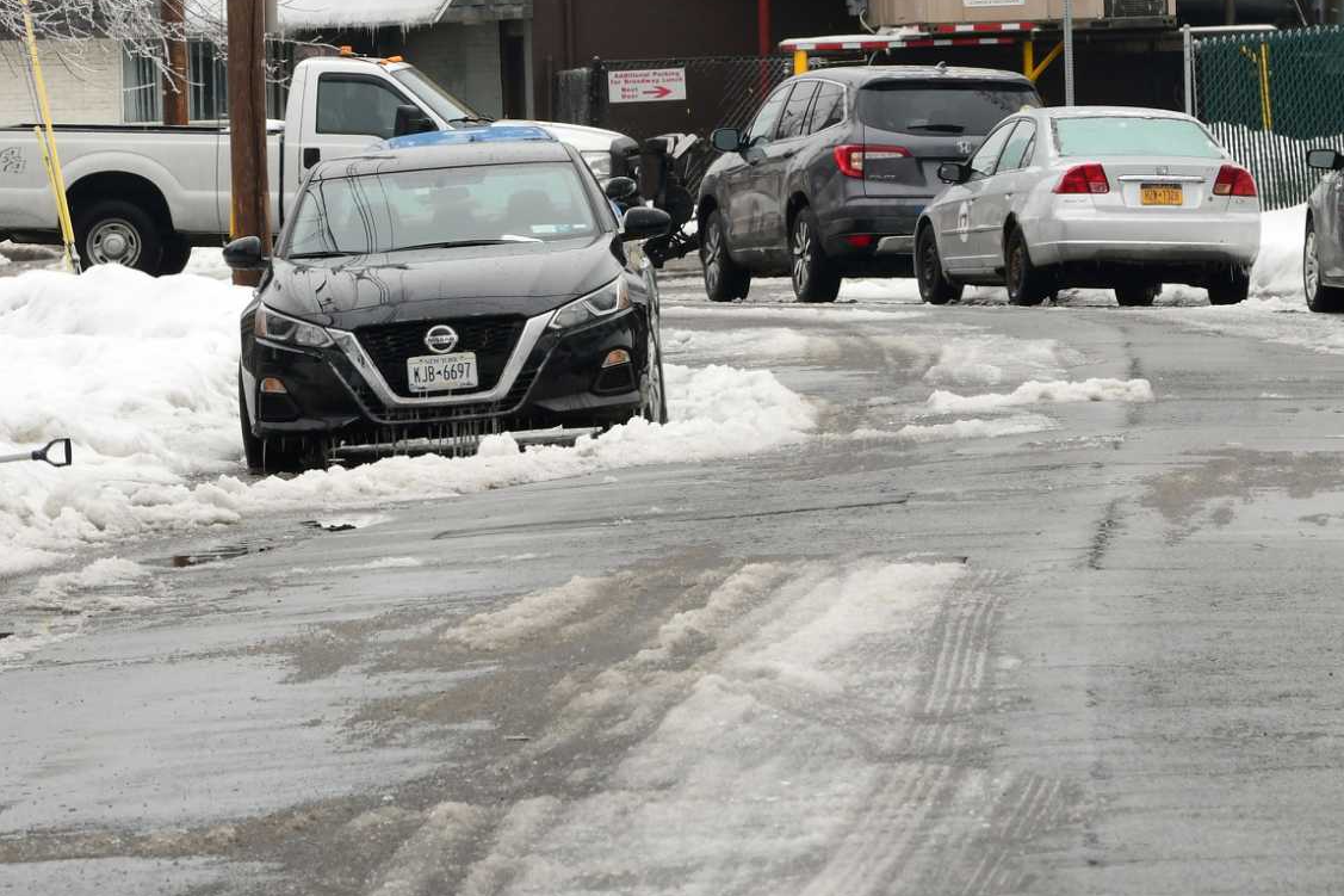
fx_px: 15266
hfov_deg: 5.0
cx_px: 1048
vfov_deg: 3.4
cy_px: 150
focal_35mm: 409
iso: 400
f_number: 13
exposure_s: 1/250
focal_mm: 150
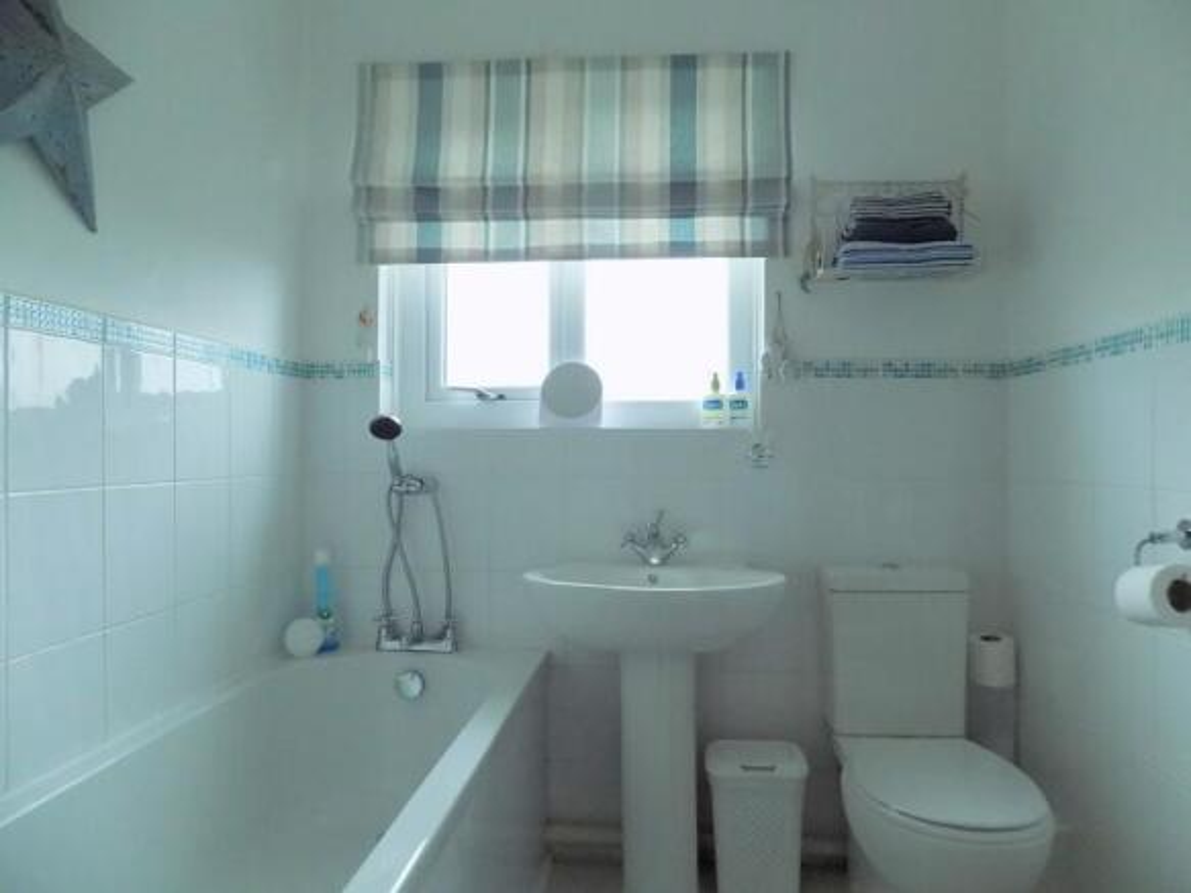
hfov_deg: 73.9
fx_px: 791
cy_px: 446
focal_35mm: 23
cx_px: 596
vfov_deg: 58.9
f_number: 3.1
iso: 400
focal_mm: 4
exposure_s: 1/20
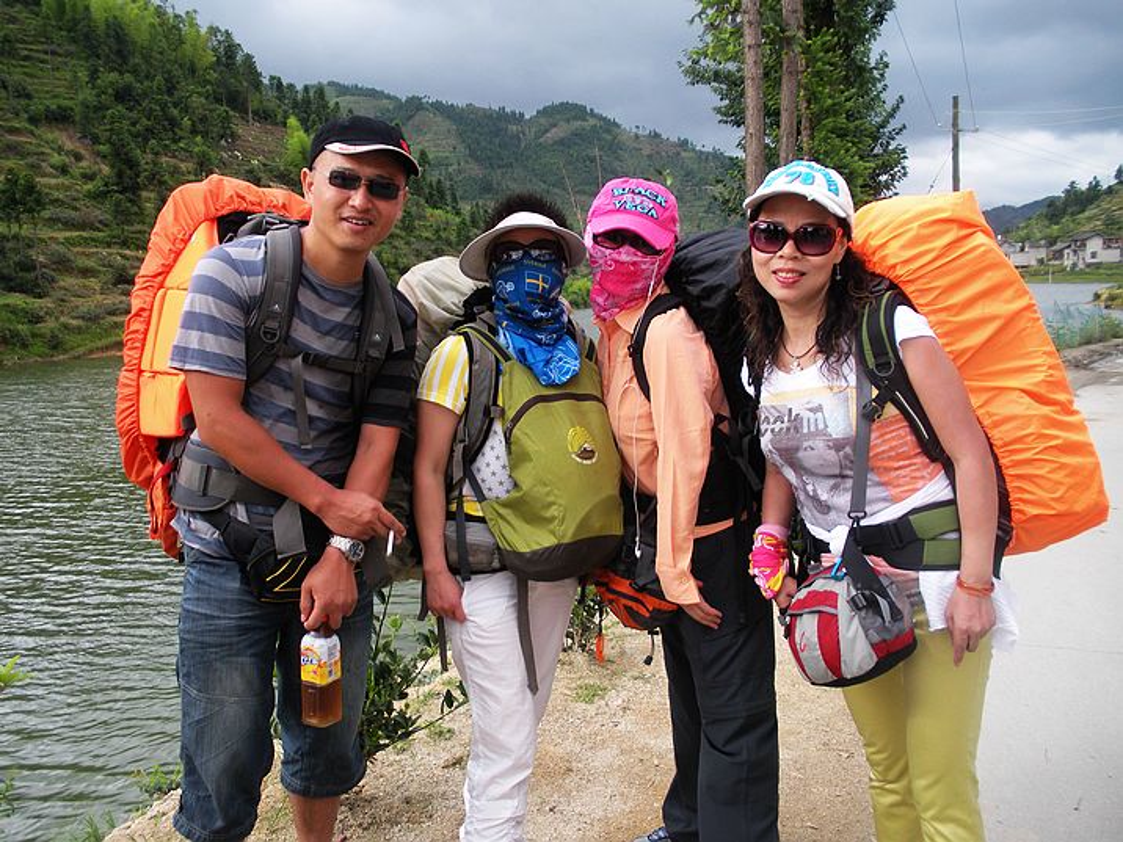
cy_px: 421
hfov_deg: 51.4
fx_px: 1168
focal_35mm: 36
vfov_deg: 39.7
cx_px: 562
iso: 64
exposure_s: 1/112
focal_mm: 6.3
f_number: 3.5
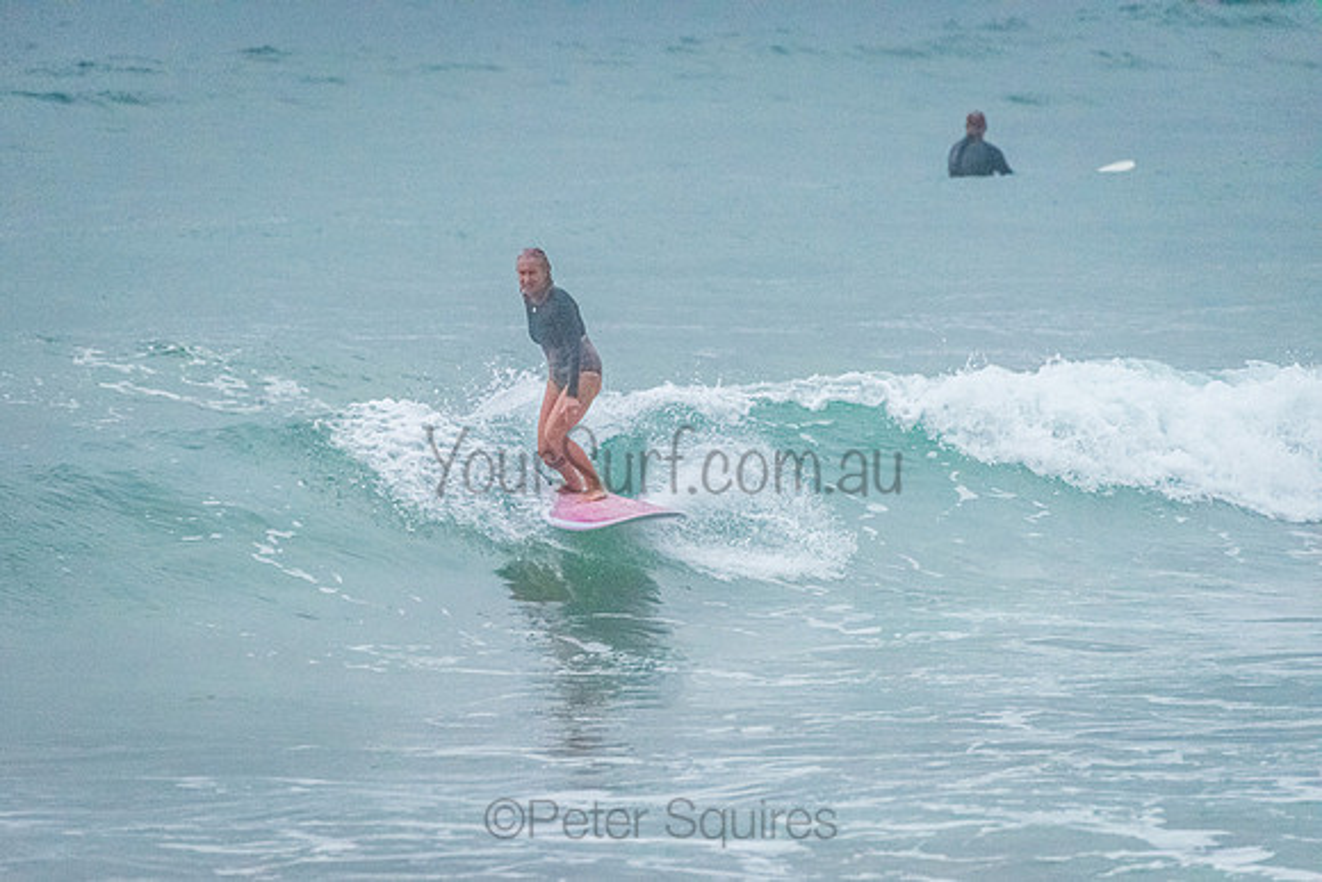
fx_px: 19434
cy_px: 467
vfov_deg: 2.6
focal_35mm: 529
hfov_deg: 3.9
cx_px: 623
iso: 9000
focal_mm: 500
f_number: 5.6
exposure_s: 1/1600
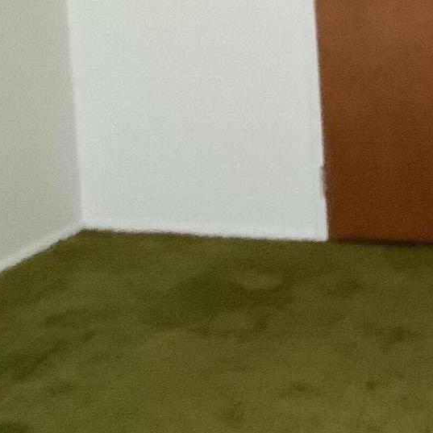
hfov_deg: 15.9
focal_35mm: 102
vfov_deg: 16.8
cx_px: 608
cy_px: 50
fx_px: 1443
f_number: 2.4
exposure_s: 1/30
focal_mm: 3.3
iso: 400
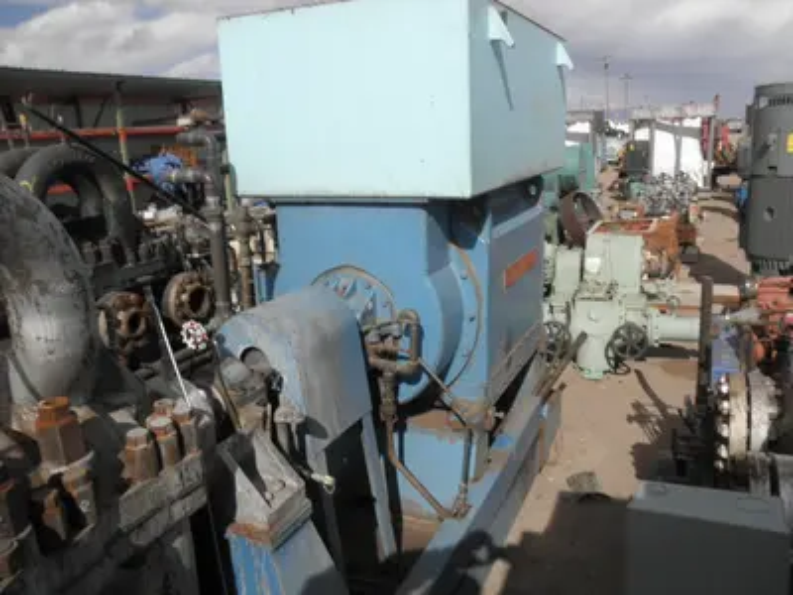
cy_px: 298
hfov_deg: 63.4
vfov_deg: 49.7
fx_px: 641
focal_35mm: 28
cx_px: 396
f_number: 8.5
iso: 64
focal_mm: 5
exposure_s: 1/160
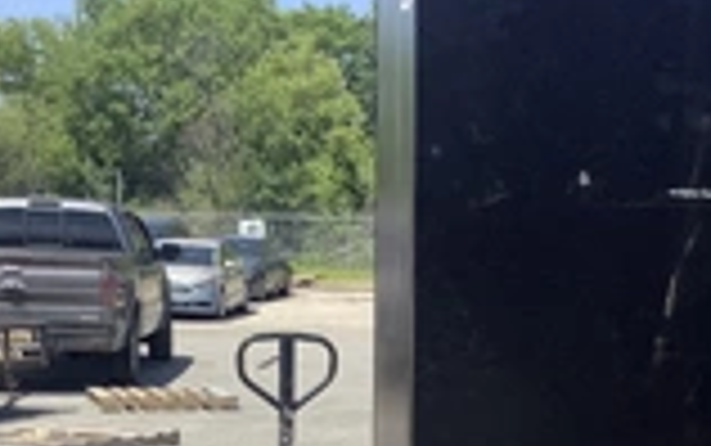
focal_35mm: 83
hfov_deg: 24.7
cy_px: 586
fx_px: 1609
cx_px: 504
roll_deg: -0.9
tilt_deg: -12.4
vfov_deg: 15.0
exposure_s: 1/994
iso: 25
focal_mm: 3.3
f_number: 2.4
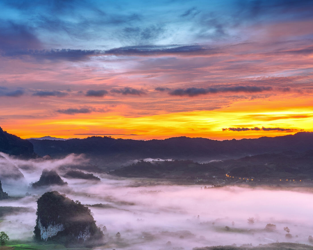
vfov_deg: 31.3
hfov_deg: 38.7
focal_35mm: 48
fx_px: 445
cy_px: 159
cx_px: 175
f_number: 11
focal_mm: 28
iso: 100
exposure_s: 2
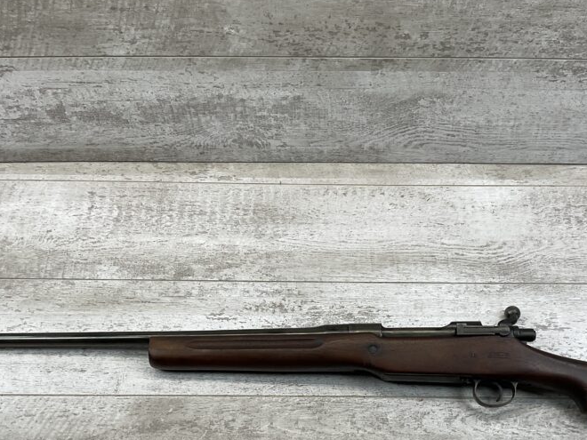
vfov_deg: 31.6
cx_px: 340
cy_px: 330
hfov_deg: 42.0
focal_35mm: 45
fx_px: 763
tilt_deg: -60.0
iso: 16
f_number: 1.8
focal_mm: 3
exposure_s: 1/174
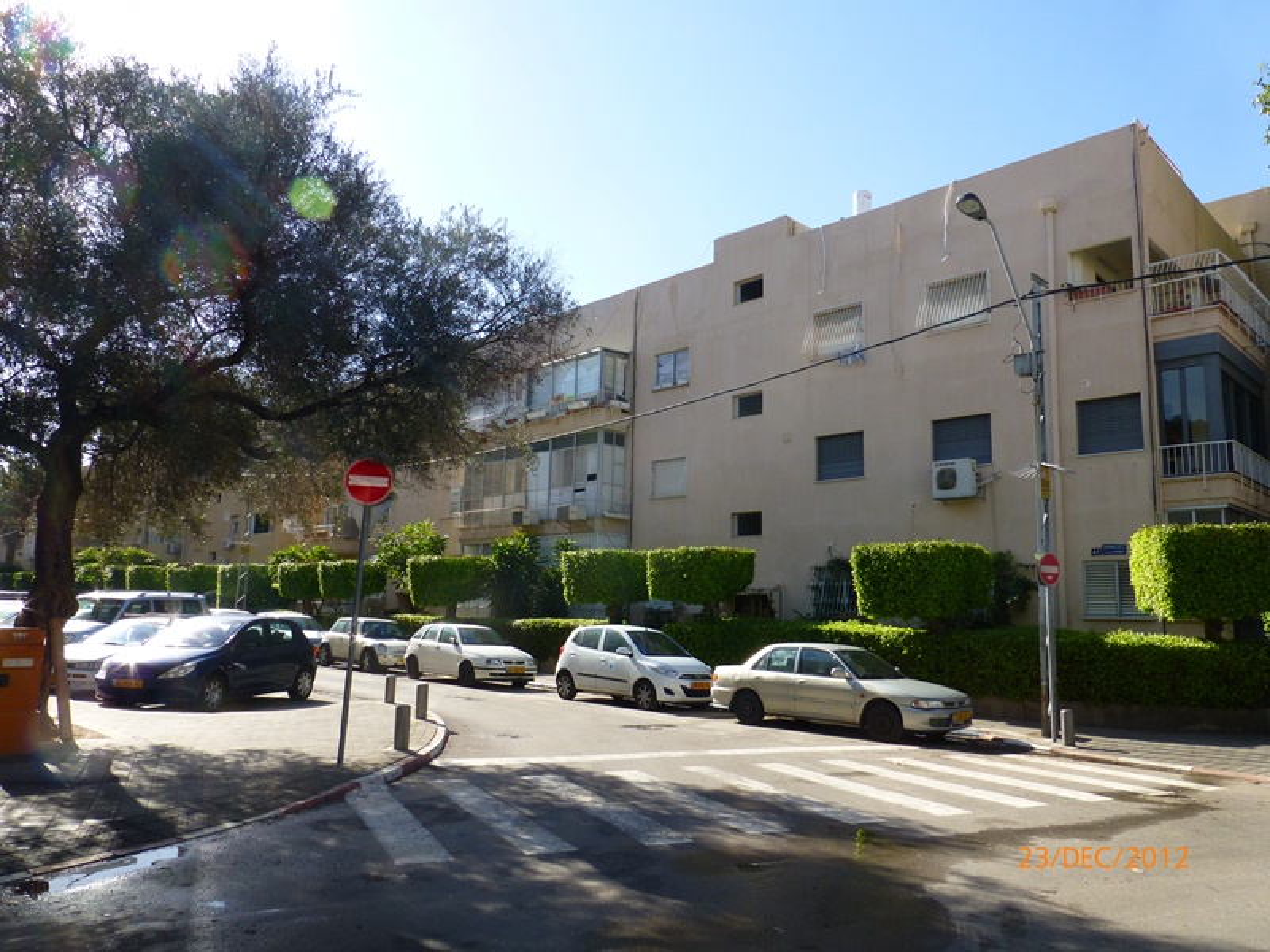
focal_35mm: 24
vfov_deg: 56.8
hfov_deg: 71.6
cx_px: 635
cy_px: 476
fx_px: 881
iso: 100
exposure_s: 1/400
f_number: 4
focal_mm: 4.3
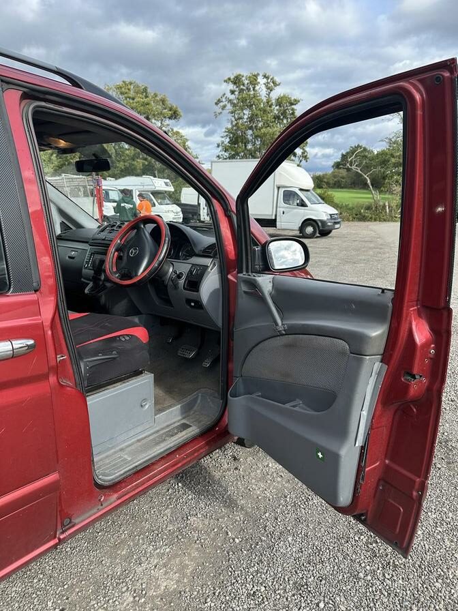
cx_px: 229
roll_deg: +0.1
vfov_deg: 71.6
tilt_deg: -12.9
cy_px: 306
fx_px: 423
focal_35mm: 24
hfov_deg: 56.8
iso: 80
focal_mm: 6.86
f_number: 1.78
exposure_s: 1/1664
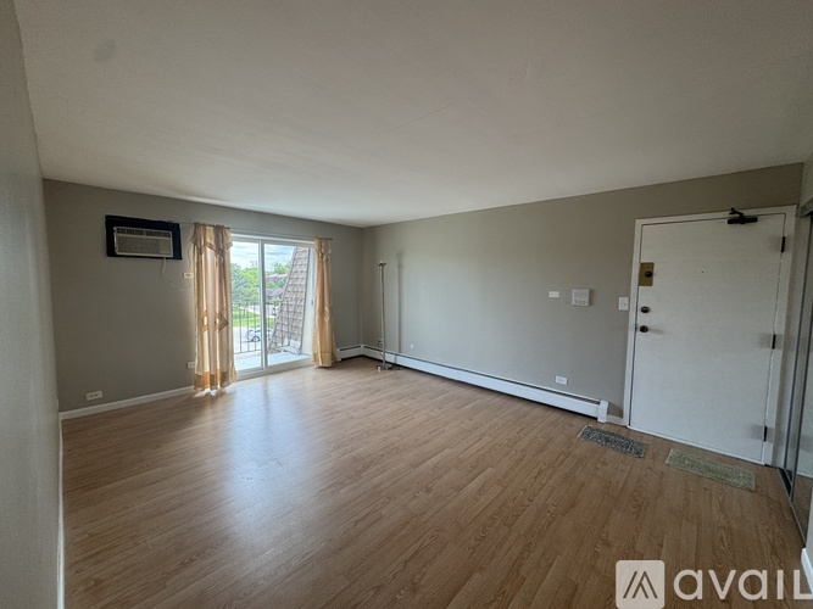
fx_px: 329
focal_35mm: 14
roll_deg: -0.9
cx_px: 406
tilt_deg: -5.1
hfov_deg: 102.1
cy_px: 304
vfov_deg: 85.7
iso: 80
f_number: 2.2
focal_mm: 2.22
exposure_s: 1/120
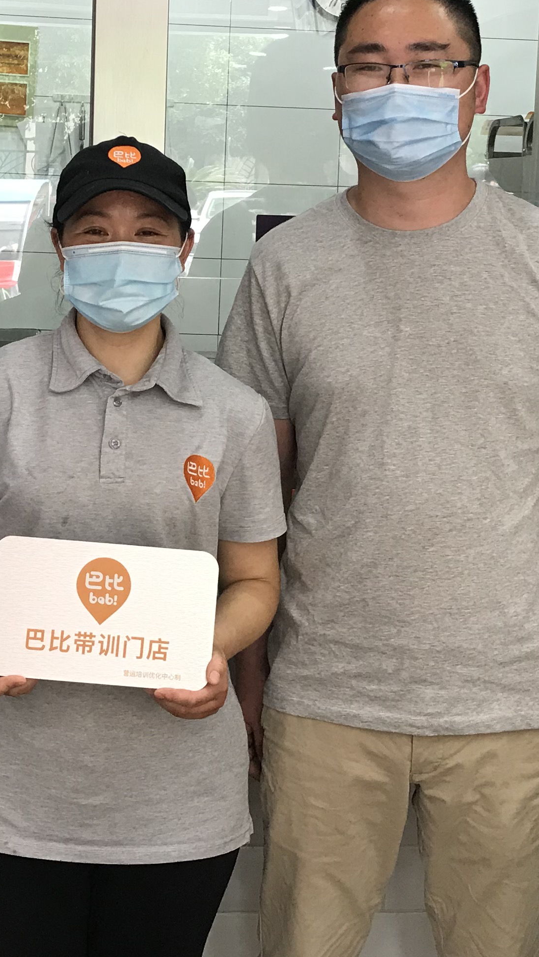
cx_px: 224
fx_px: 1601
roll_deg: -2.3
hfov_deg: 19.1
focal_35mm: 63
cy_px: 307
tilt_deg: -4.5
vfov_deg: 33.0
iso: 25
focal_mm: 3.99
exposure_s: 1/33
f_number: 1.8
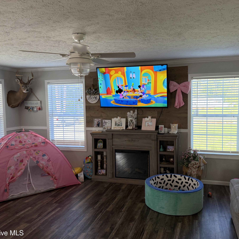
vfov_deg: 55.6
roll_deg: +1.2
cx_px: 135
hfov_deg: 55.5
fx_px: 227
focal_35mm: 29
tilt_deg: -4.3
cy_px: 122
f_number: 1.78
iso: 200
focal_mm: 6.76
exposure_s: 1/124
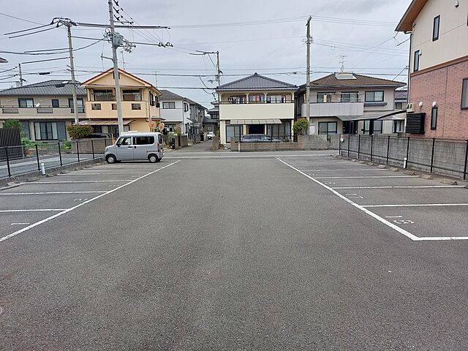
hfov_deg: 71.6
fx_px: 324
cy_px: 176
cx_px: 234
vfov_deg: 56.8
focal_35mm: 24
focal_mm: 5.23
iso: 25
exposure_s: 1/502
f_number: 1.8
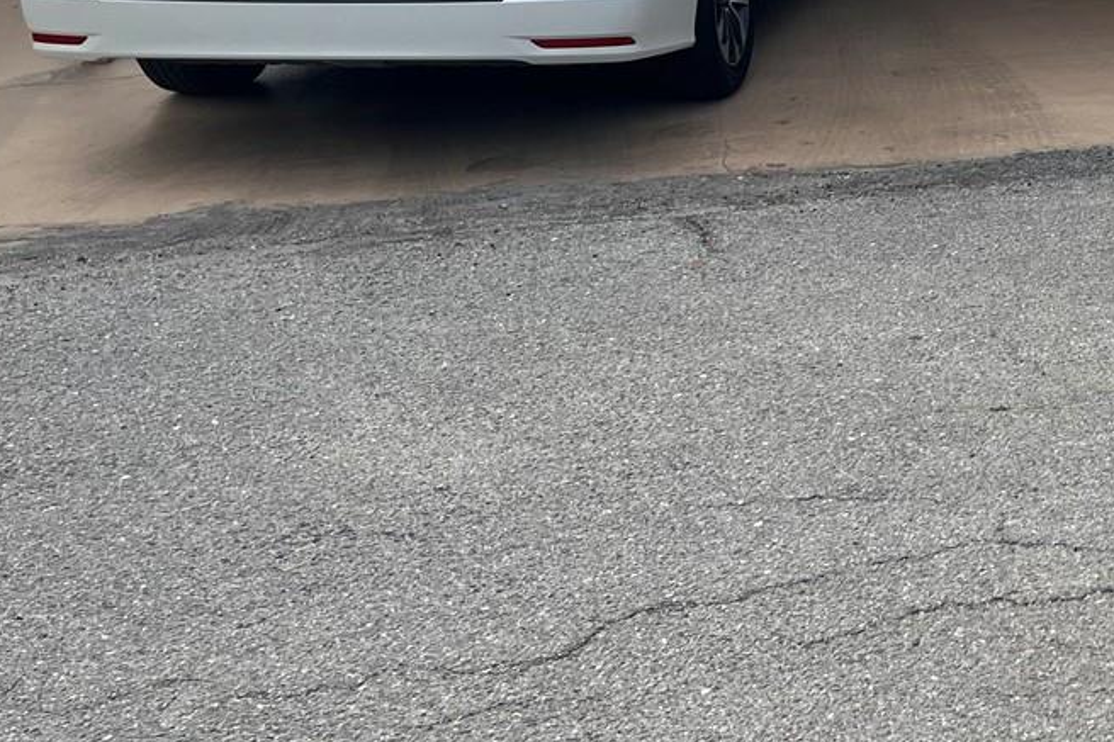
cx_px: 1257
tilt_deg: -10.2
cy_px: 36
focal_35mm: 66
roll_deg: +2.1
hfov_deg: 27.6
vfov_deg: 20.1
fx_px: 2042
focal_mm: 5.1
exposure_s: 1/3413
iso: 50
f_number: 1.6
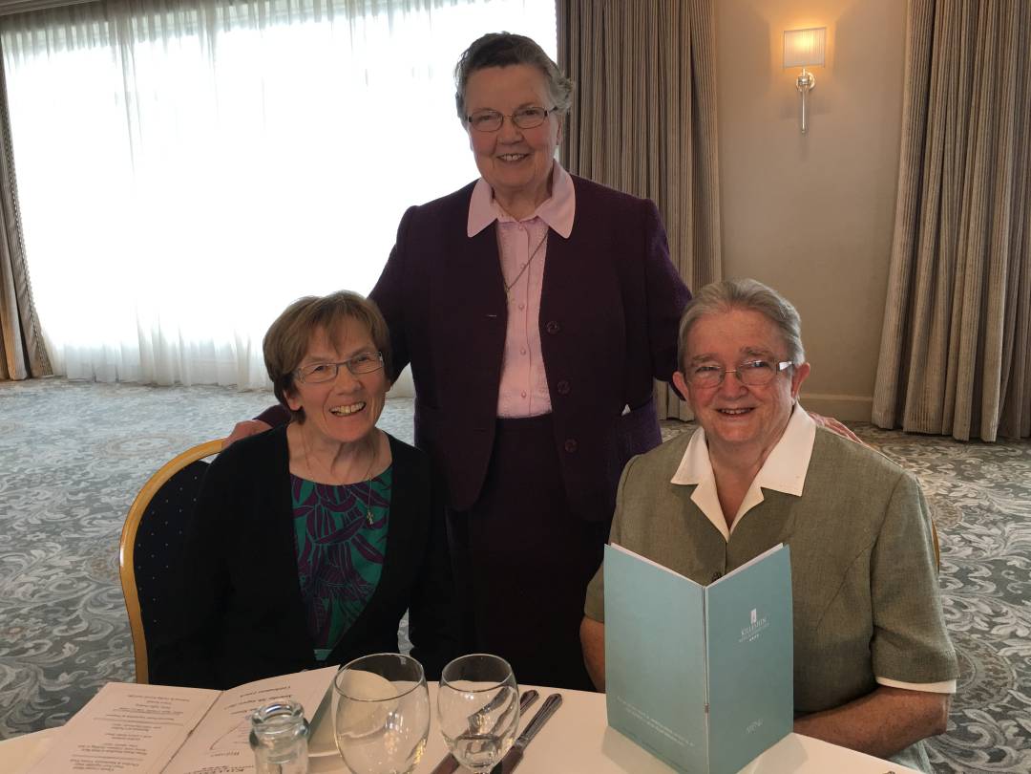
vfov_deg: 48.2
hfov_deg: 61.7
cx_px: 516
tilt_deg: -10.5
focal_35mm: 29
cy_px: 387
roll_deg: +1.3
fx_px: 864
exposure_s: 1/33
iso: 25
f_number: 2.2
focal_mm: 4.15
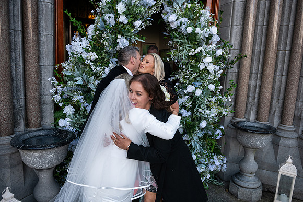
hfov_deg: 67.4
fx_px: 227
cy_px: 101
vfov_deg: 48.0
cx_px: 152
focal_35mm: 27
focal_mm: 27
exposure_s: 1/1600
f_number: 3.5
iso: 500
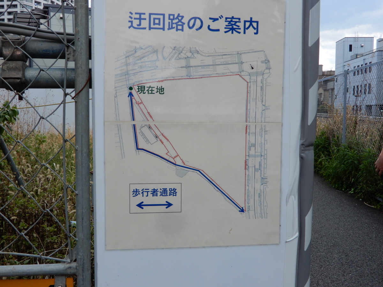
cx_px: 192
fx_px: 420
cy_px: 144
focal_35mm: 38
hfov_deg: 49.0
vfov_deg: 37.7
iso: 80
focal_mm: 6.8
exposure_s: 1/400
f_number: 4
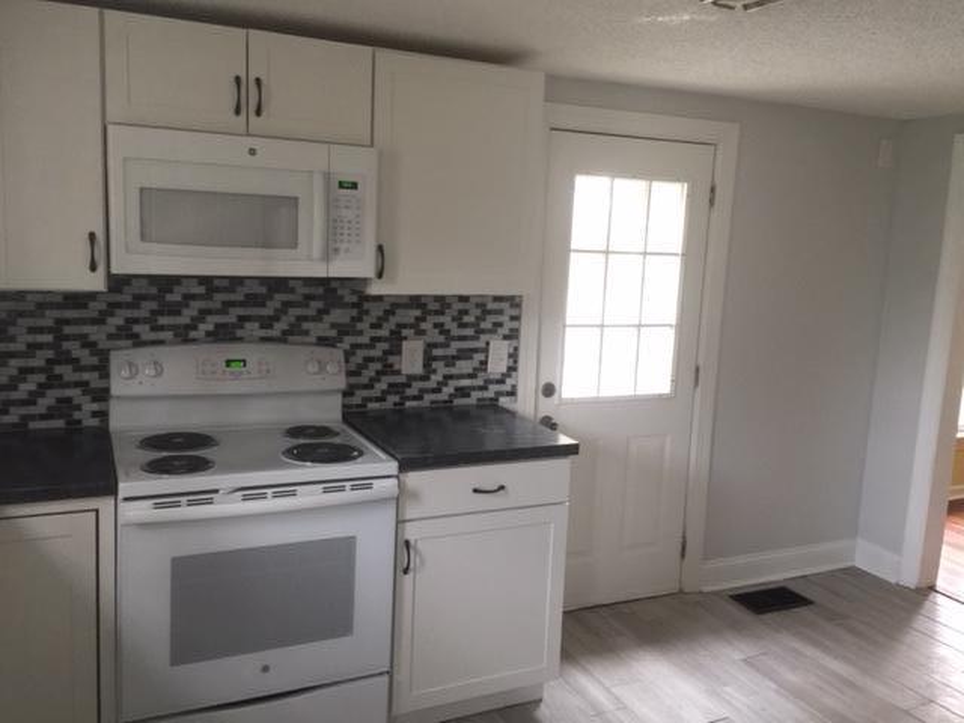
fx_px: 808
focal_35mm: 29
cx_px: 482
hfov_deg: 61.7
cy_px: 362
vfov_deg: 48.2
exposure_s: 1/15
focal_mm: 4.15
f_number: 2.2
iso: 100
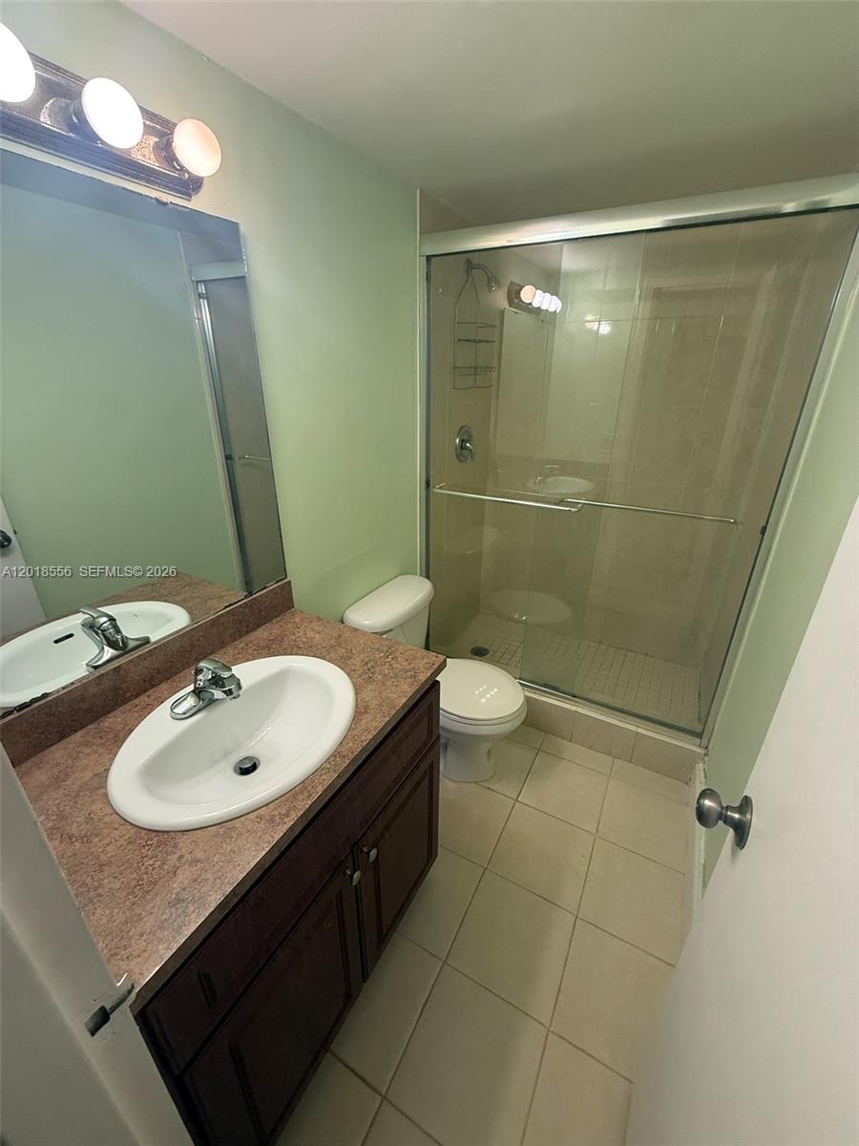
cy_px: 573
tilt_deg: -22.8
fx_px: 463
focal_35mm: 14
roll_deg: -0.6
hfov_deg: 85.7
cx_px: 430
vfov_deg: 102.1
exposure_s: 1/120
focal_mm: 2.22
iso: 250
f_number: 2.2
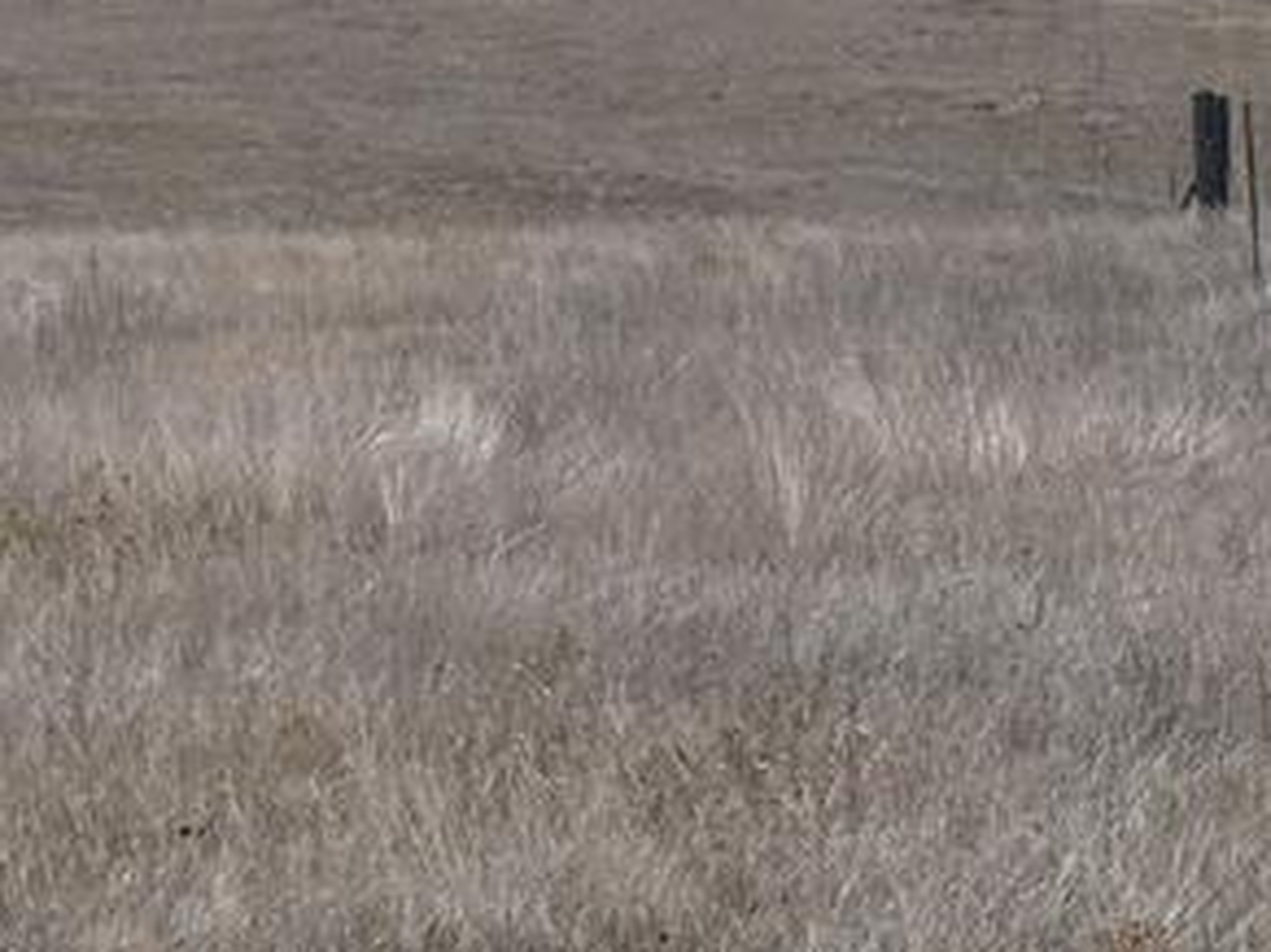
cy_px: 417
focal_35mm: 176
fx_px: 6460
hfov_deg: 11.2
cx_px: 764
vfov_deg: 8.4
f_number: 4.1
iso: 80
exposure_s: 1/1000
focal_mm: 9
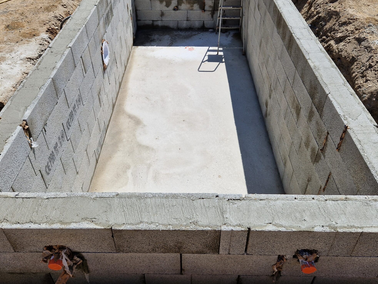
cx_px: 194
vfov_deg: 46.3
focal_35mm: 30
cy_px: 103
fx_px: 328
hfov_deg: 60.0
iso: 50
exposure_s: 1/3088
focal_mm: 5.4
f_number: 1.8
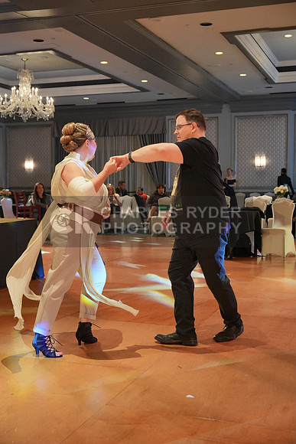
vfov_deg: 41.9
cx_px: 148
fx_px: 579
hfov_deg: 28.7
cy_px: 222
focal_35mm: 47
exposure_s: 1/200
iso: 3200
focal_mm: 47
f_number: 4
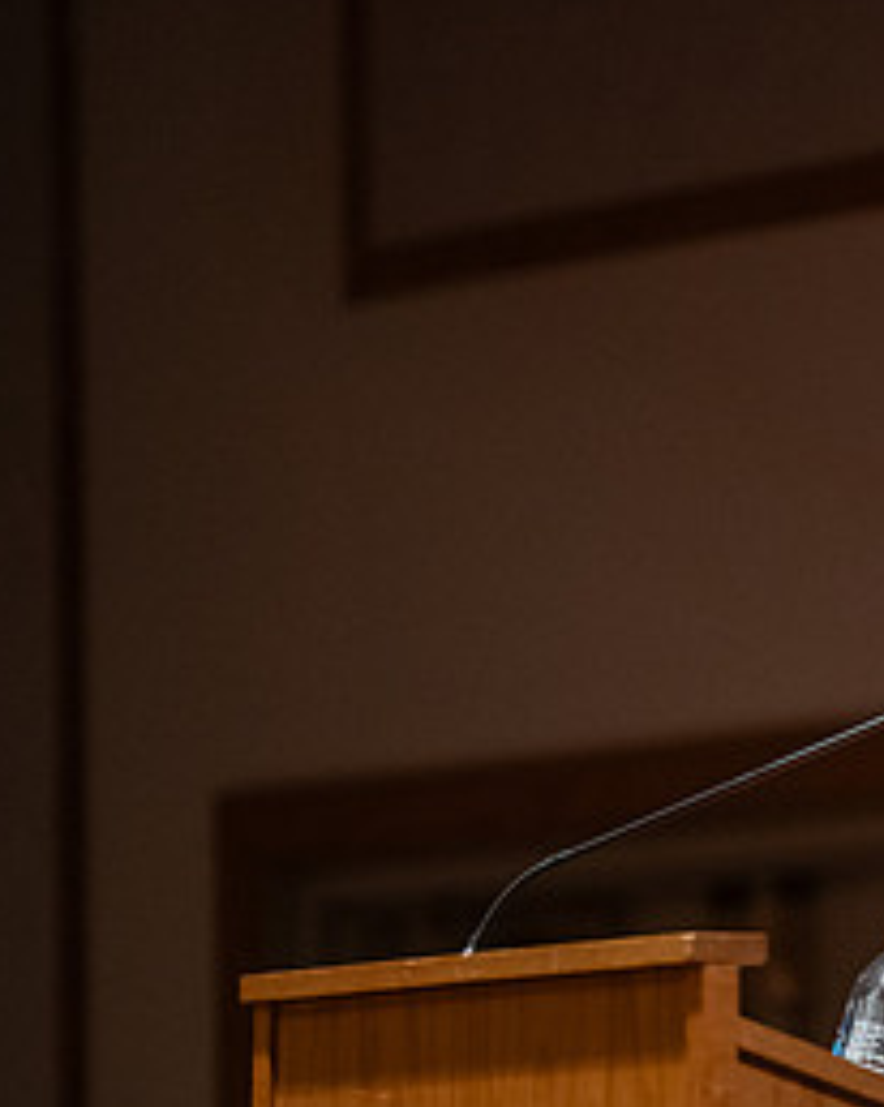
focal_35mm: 422
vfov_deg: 4.6
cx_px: 1047
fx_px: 13817
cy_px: 813
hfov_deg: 3.7
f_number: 3.2
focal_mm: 200
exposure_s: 1/200
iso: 4000
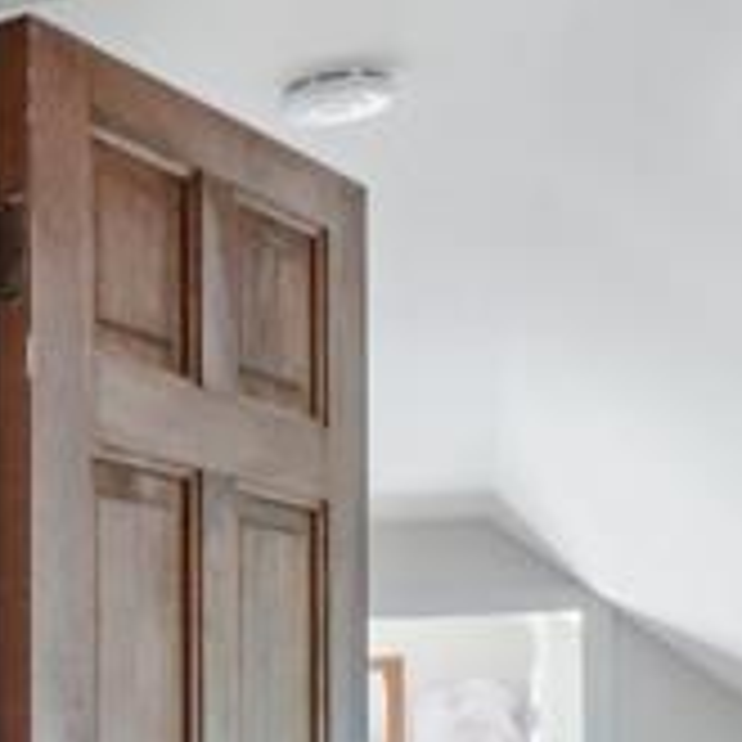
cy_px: 881
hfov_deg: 15.9
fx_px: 1916
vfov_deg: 20.5
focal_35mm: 79
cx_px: -841
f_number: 8
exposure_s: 1/30
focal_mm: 10
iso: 3200
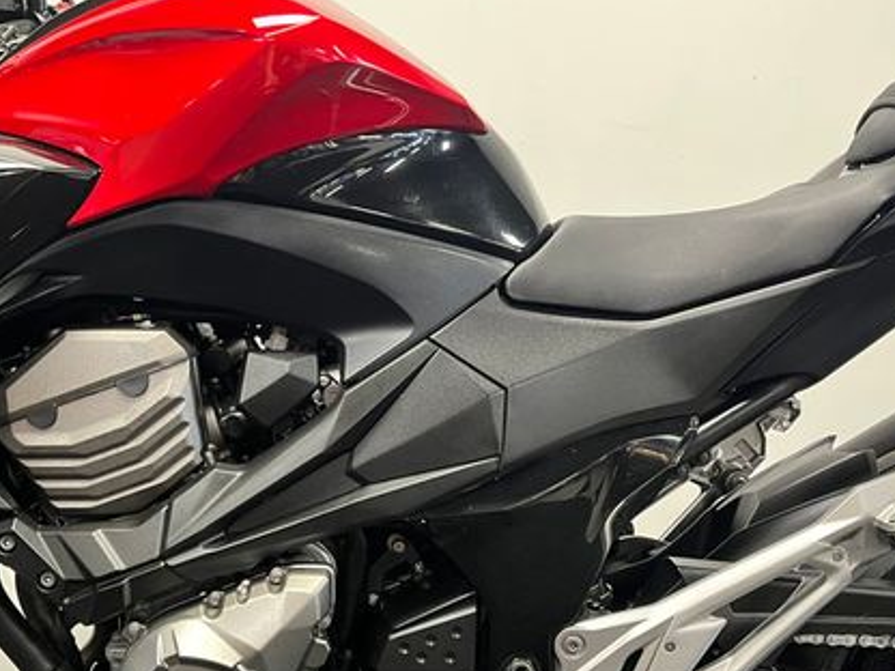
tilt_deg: -4.5
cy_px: 458
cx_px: 409
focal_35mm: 40
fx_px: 1034
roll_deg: -0.7
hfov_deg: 46.7
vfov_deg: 35.5
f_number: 1.6
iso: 500
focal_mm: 5.1
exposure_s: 1/50
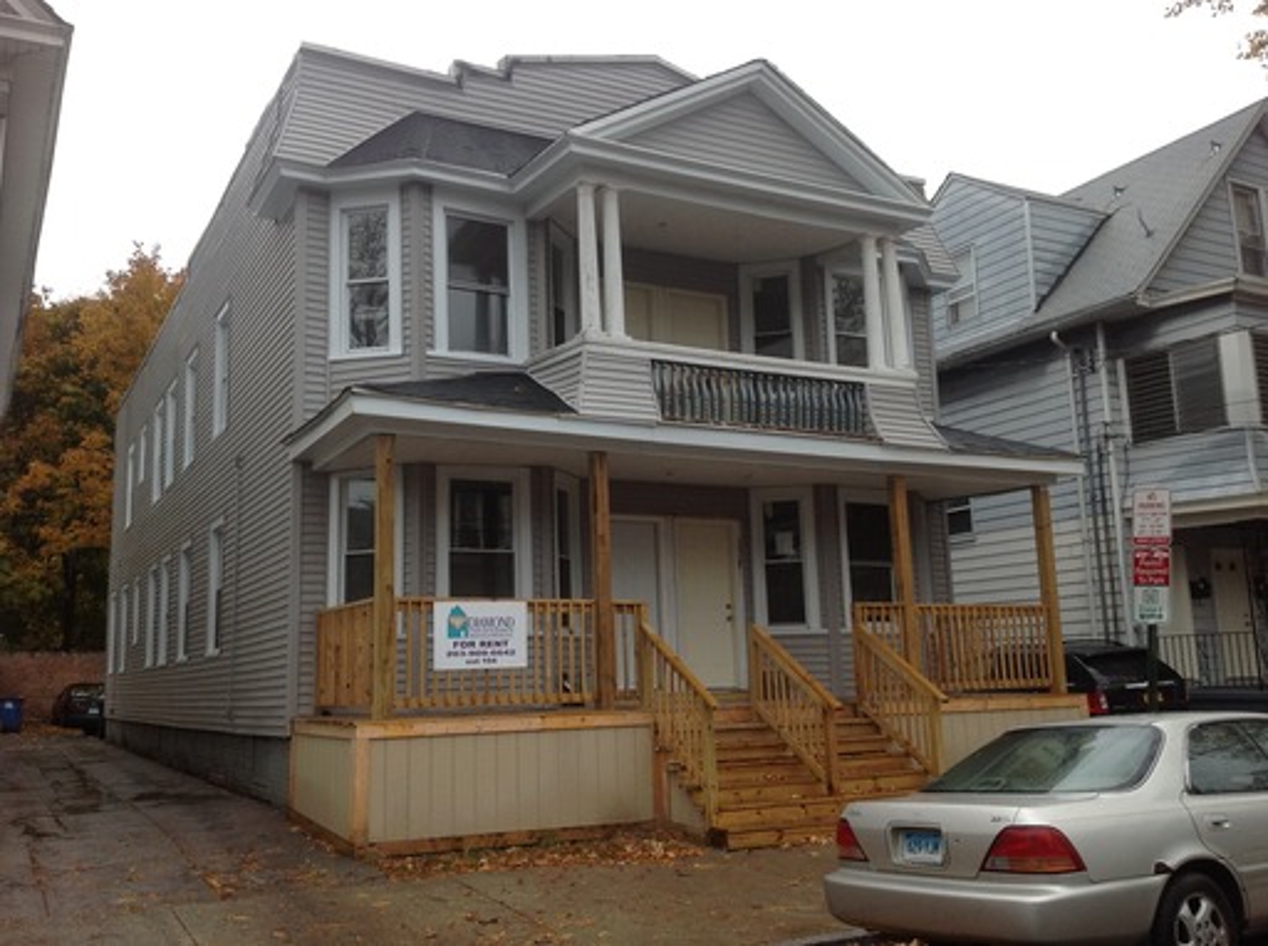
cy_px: 473
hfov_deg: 52.7
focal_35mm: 35
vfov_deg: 40.6
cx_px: 634
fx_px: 1280
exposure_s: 1/267
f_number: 2.4
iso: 50
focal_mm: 4.28
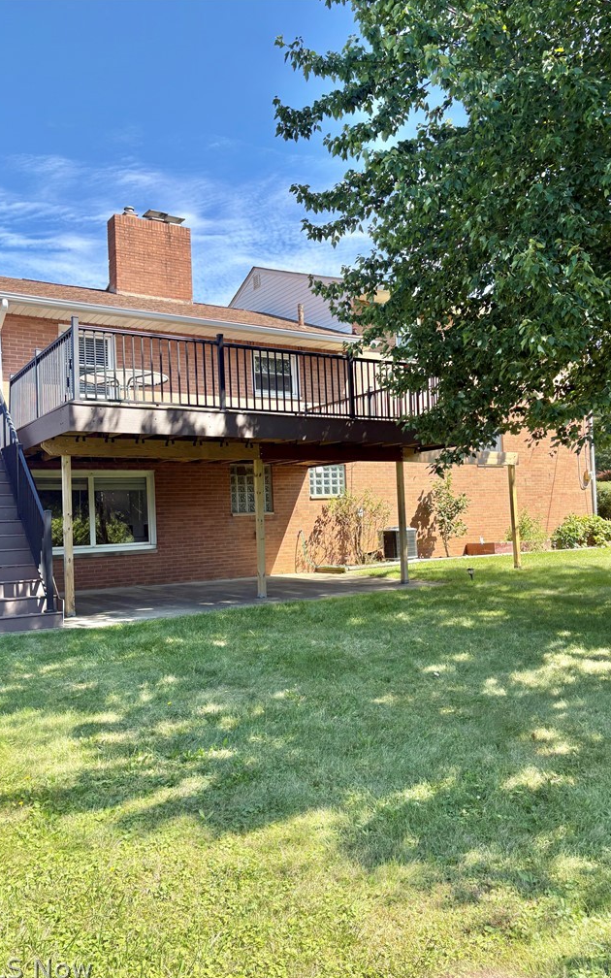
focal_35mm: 28
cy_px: 494
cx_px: 331
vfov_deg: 66.5
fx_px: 746
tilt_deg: +3.3
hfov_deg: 44.5
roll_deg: +2.2
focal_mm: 5.96
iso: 50
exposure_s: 1/1155
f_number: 1.6
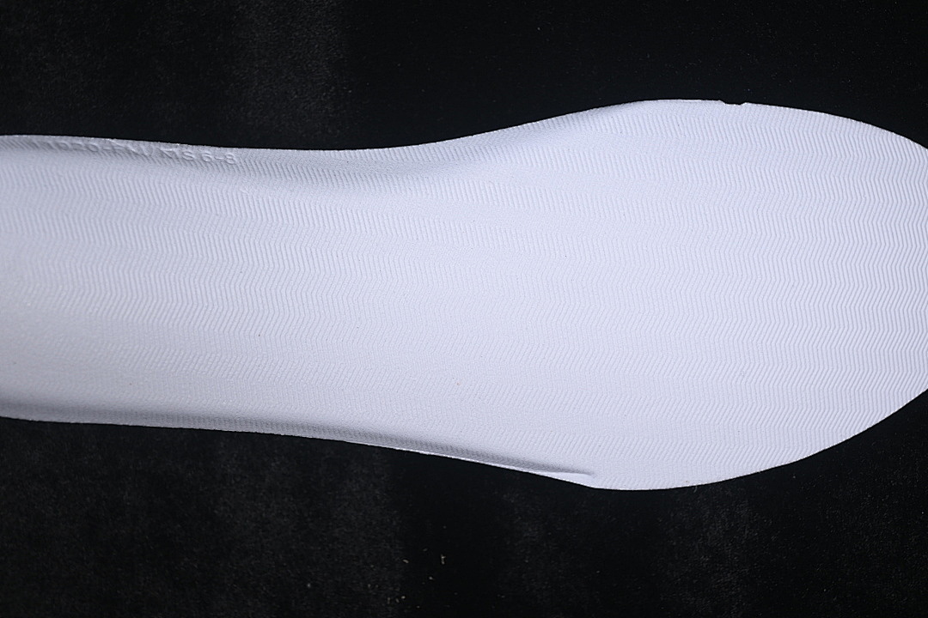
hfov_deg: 27.0
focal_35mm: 75
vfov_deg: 18.2
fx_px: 1933
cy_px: 309
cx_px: 464
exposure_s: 1/80
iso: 160
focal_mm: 50
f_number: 7.1
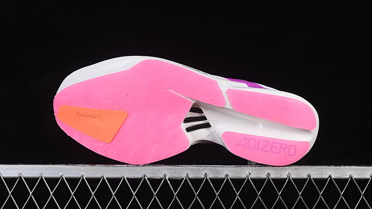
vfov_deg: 15.3
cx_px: 186
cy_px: 88
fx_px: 779
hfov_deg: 26.9
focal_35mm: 79
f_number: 8
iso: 160
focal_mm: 50
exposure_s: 1/80
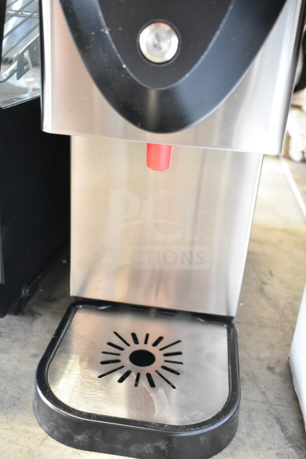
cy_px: 230
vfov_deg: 53.1
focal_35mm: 36
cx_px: 153
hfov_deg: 36.9
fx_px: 459
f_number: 4
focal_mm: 24
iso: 4500
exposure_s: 1/40
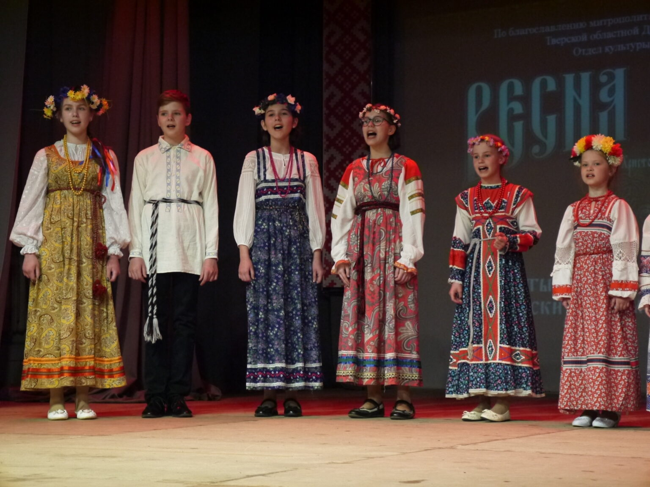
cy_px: 244
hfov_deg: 23.3
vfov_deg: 17.6
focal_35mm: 84
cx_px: 325
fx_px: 1577
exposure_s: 1/40
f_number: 5.6
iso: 1600
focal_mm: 42
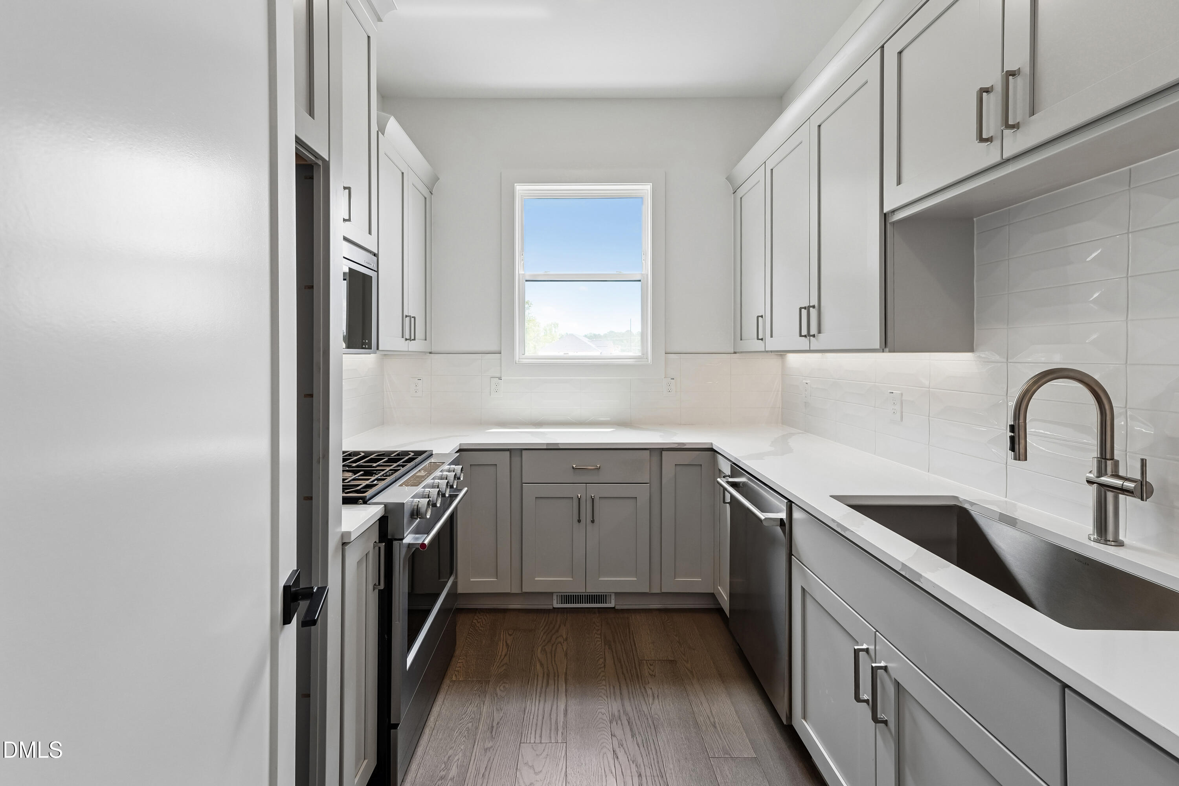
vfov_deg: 81.2
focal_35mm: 14
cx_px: 590
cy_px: 393
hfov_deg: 104.3
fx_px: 458
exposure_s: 1/30
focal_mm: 14
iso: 250
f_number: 9
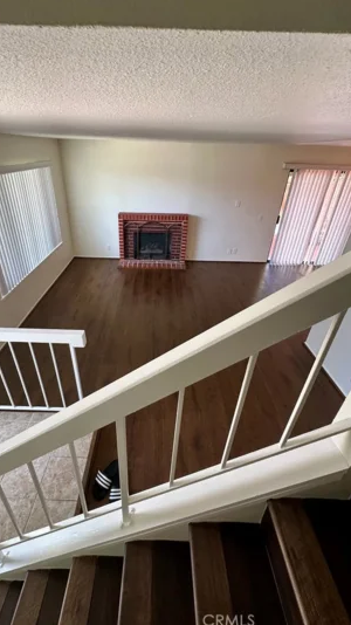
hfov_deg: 66.8
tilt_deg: -31.0
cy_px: 302
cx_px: 153
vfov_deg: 99.3
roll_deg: -2.6
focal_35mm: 16
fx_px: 265
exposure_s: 1/99
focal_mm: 2.22
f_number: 2.2
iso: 160
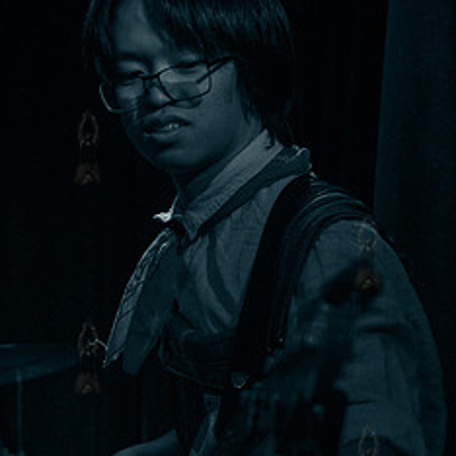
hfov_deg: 14.2
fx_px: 1803
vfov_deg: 14.3
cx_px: 0
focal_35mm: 121
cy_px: 367
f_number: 3.2
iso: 8000
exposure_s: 1/320
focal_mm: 50
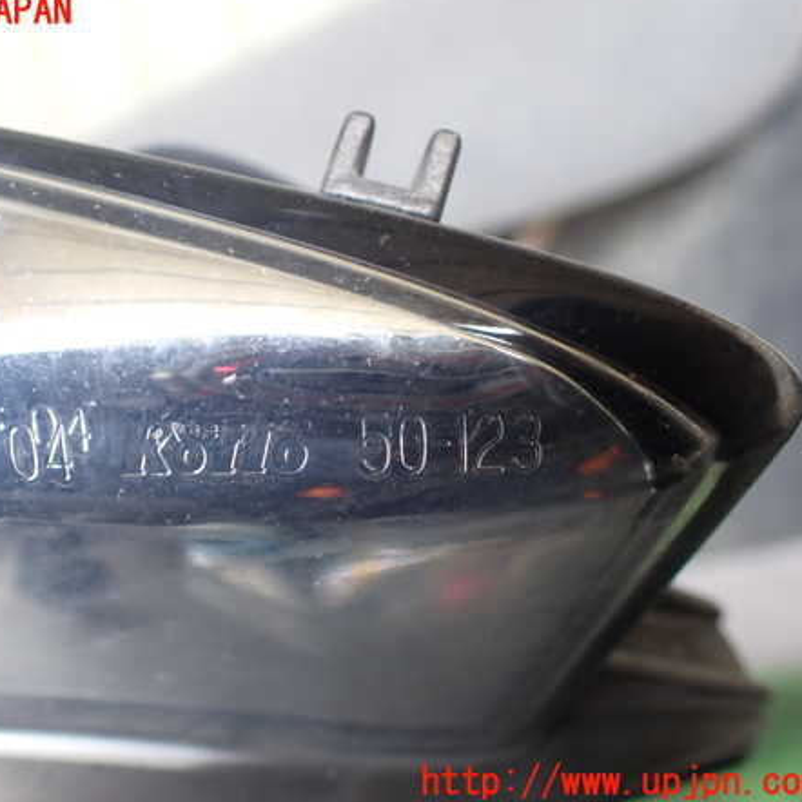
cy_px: 397
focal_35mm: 36
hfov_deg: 45.5
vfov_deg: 46.0
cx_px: 287
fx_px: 944
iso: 200
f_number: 2.3
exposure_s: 1/125
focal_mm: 5.4
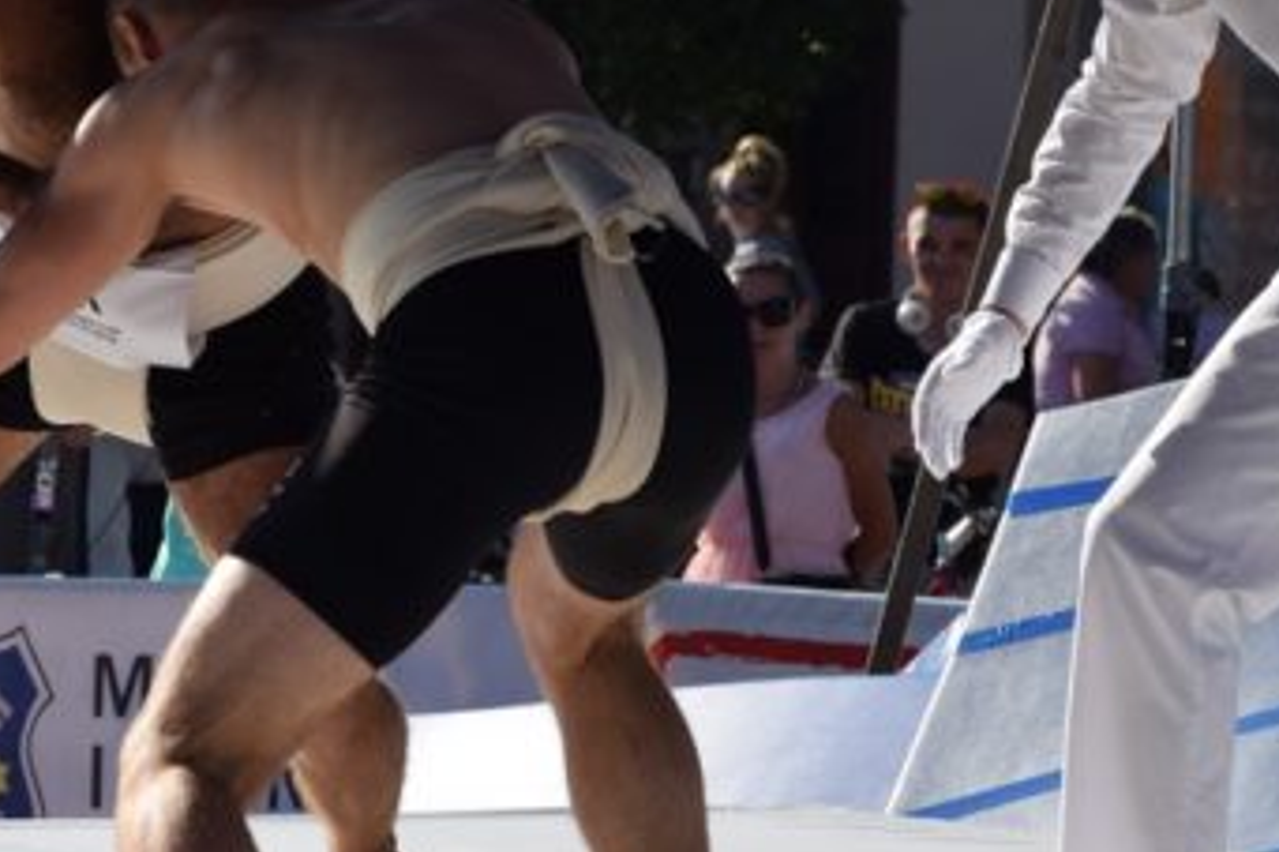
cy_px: 357
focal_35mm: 355
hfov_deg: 5.8
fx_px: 12610
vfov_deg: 3.9
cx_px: 225
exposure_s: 1/1600
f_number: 5.6
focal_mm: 105
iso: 400
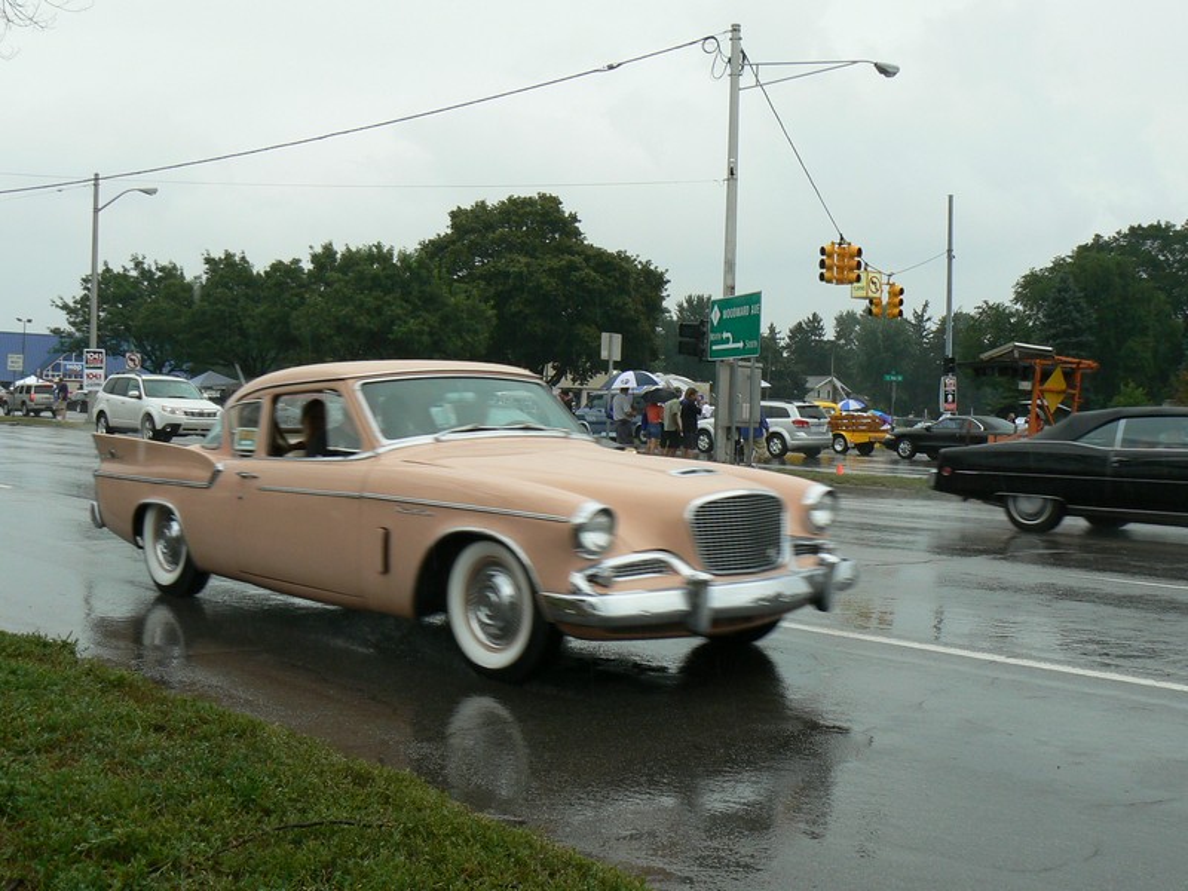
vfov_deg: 38.7
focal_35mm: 37
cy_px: 446
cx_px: 594
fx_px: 1270
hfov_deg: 50.1
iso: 80
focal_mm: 6
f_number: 5.6
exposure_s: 1/160
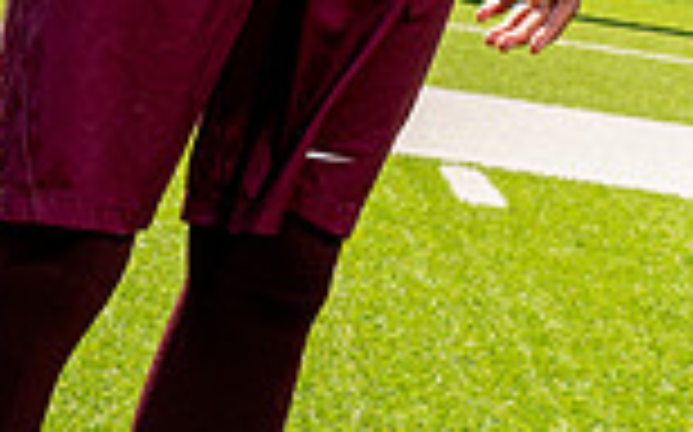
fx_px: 2812
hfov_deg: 14.0
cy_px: -518
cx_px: 324
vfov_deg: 8.2
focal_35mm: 149
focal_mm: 50
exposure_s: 1/250
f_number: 11
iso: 320
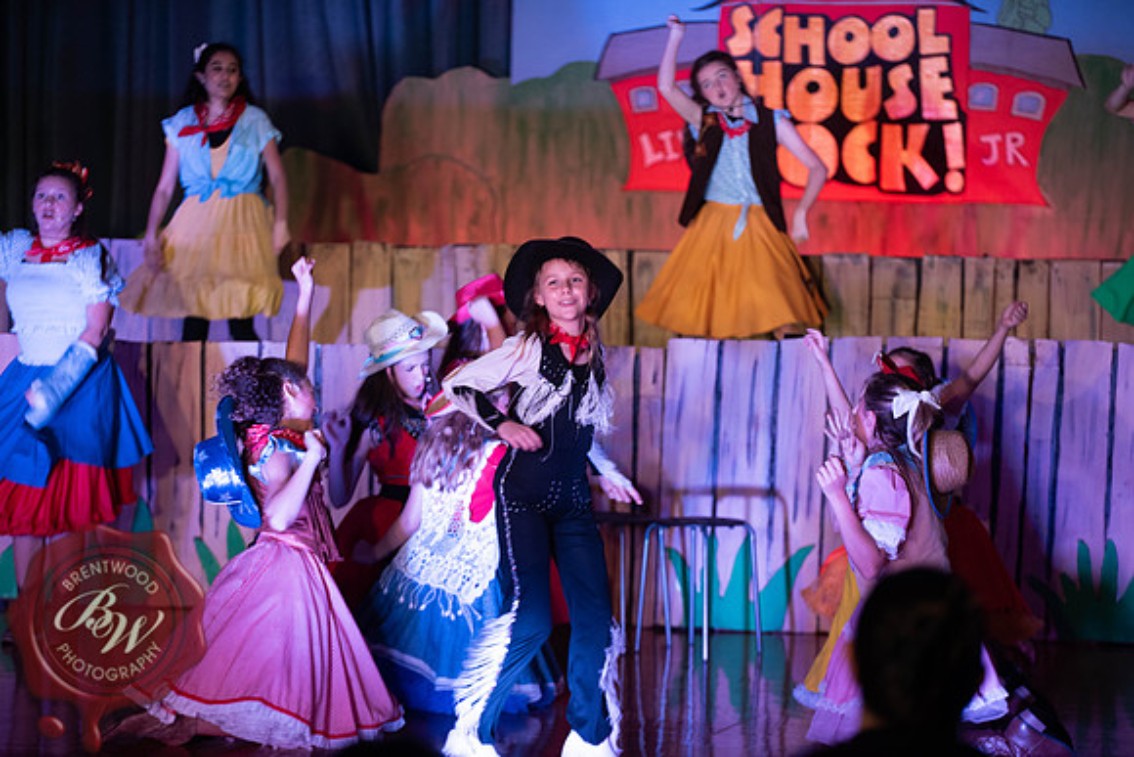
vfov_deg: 10.6
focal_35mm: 130
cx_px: 567
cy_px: 378
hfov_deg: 15.8
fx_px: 4096
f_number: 2.8
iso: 800
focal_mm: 130
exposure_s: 1/160
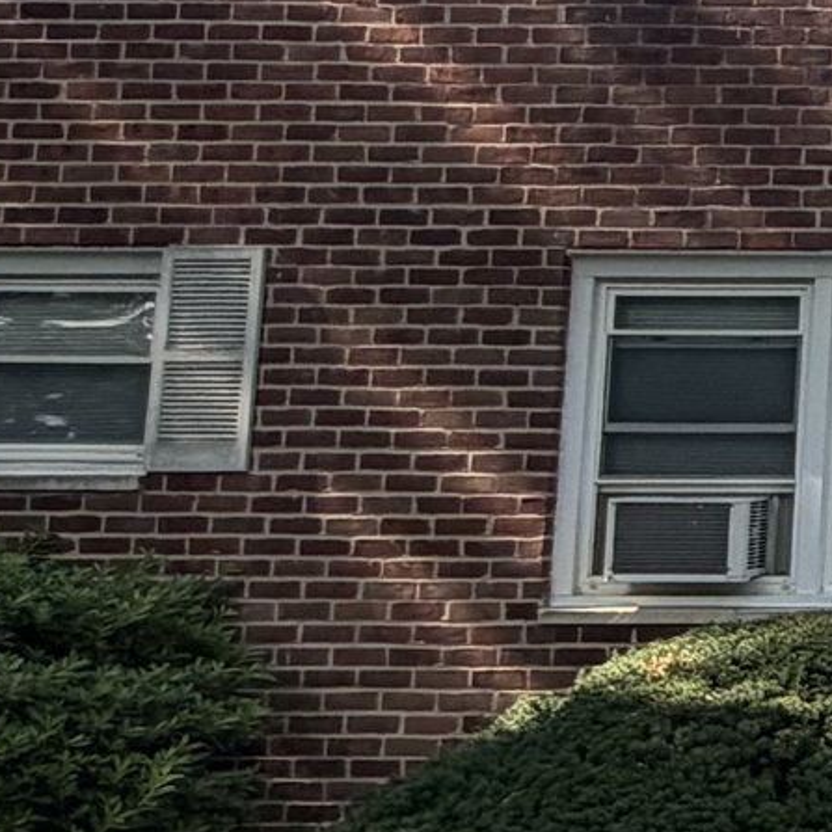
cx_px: 1703
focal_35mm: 85
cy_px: 168
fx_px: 2311
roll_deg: +0.3
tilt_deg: +8.0
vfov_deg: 20.2
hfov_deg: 15.7
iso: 40
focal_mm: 2.22
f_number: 2.2
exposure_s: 1/644
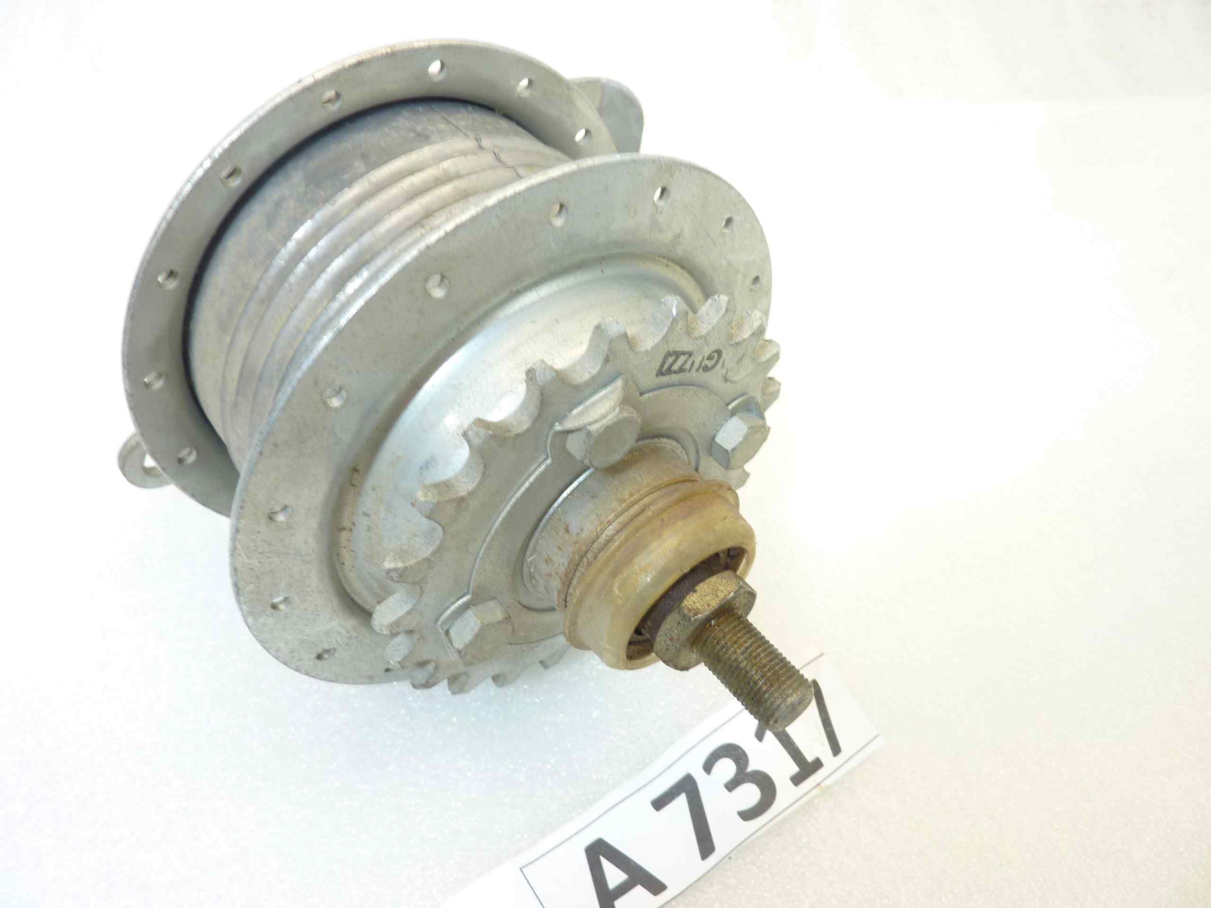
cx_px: 606
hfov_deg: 69.4
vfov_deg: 54.9
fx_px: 875
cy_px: 454
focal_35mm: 25
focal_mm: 4.1
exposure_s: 1/15
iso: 80
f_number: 3.3
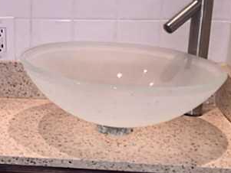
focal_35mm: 77
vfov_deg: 19.1
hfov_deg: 23.7
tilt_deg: -14.7
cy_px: 93
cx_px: -25
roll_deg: +0.2
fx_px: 514
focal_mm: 4.15
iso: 50
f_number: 2.2
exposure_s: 1/30
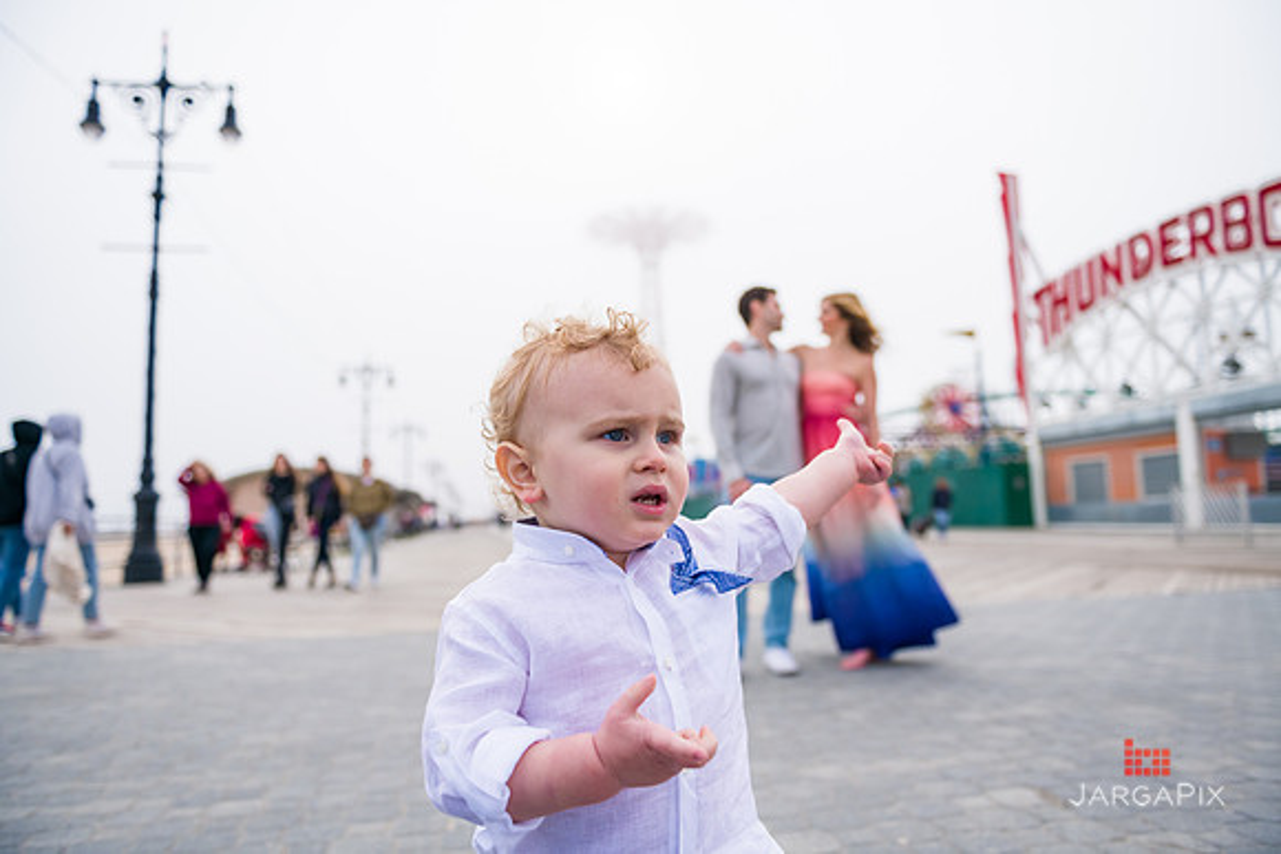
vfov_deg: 53.2
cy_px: 427
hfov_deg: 73.7
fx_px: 854
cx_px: 640
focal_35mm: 24
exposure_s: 1/4000
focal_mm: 24
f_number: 3.2
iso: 200
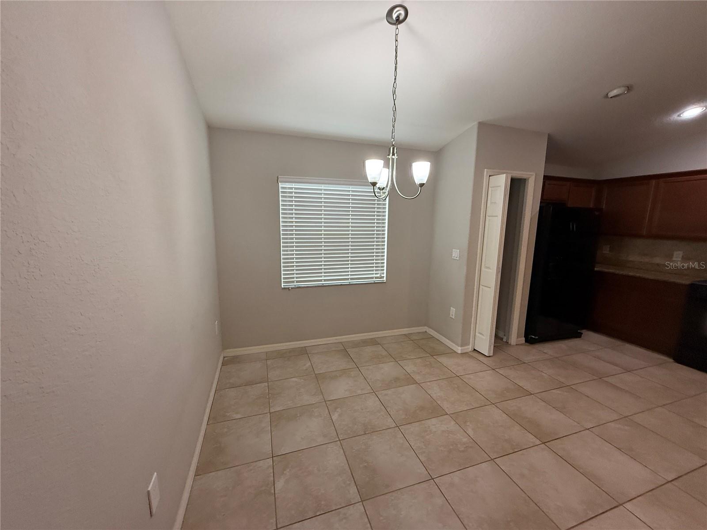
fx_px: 286
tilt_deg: -6.2
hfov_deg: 102.1
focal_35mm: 14
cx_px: 354
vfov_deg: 85.7
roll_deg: +0.0
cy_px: 265
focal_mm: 2.22
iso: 320
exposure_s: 1/120
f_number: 2.2
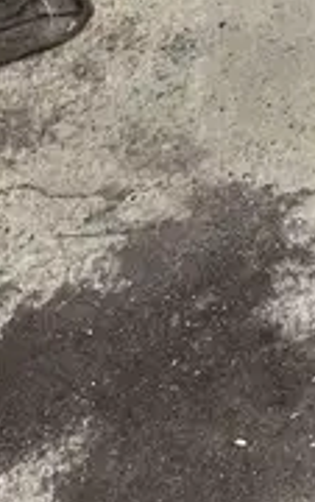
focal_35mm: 112
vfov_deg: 15.6
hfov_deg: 10.5
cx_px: 694
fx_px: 1533
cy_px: -434
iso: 50
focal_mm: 4.2
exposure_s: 1/1689
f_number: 1.6
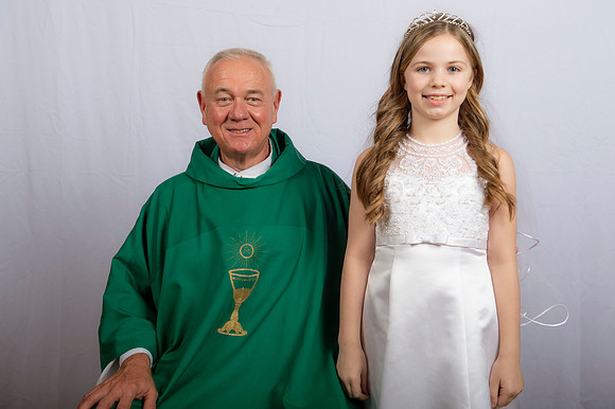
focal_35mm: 50
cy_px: 204
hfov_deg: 39.6
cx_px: 308
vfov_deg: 27.0
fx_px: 854
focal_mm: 50
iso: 320
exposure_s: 1/200
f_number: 8
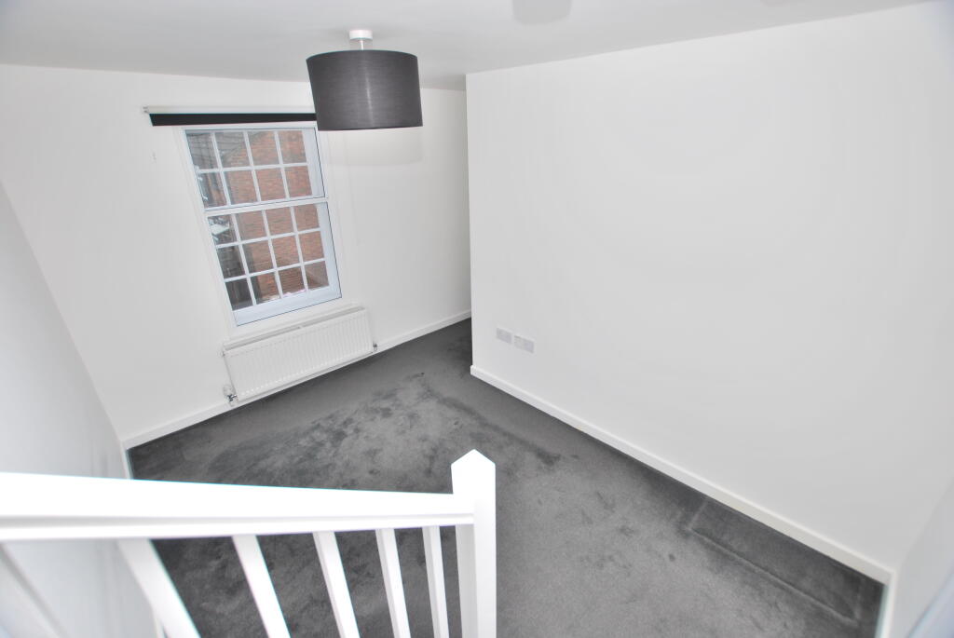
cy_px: 319
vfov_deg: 77.5
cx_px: 477
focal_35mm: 15
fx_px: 398
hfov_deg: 100.3
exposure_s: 1/60
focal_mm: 10
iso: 100
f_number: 4
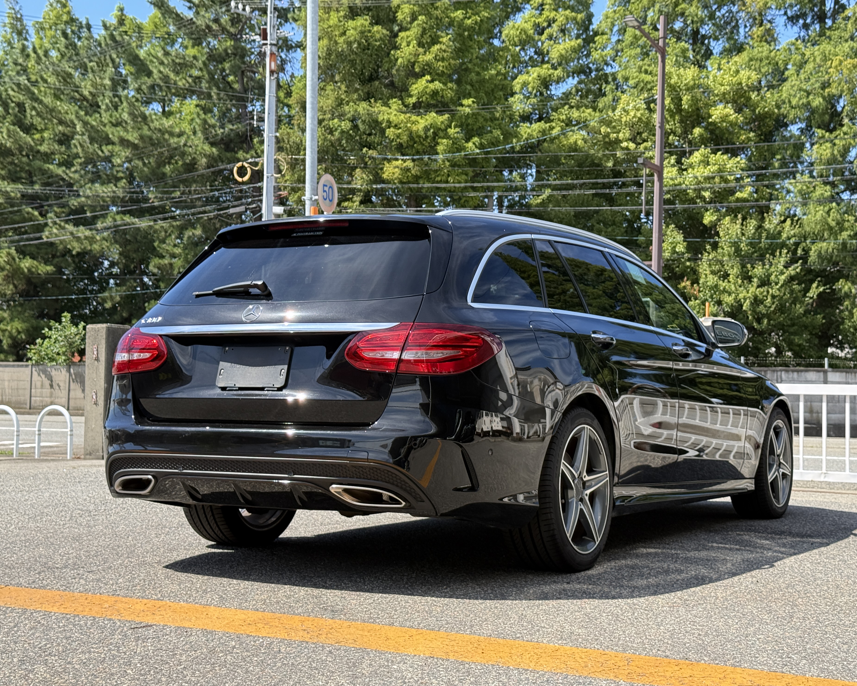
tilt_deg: +2.5
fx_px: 1294
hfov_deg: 36.6
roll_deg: -0.9
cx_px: 448
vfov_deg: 29.7
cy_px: 341
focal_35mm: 51
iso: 100
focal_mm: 6.76
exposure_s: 1/2033
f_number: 1.78
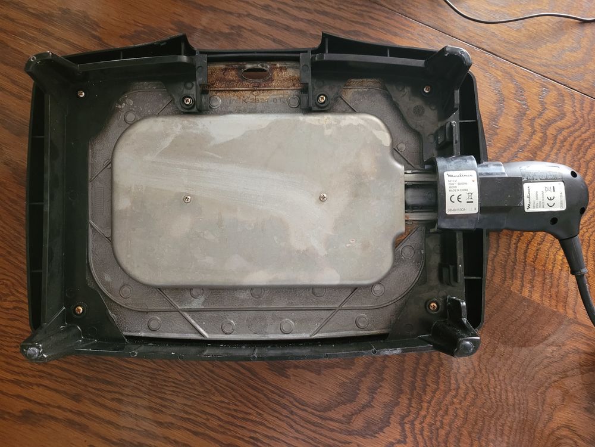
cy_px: 224
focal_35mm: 26
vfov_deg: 53.1
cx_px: 298
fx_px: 447
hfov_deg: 67.3
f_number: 1.8
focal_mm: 5.4
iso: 500
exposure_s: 1/50
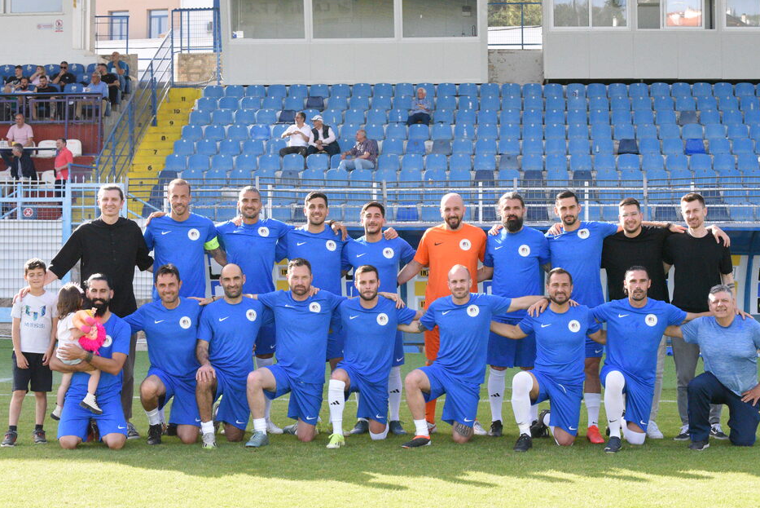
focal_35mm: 75
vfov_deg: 18.2
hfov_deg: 27.0
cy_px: 238
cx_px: 380
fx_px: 1584
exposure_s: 1/2500
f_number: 13
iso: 12800
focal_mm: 70
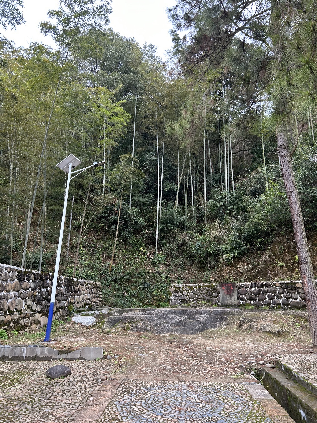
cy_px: 212
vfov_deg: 67.3
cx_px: 158
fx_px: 317
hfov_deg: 53.1
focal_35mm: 26
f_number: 1.5
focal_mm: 5.7
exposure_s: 1/339
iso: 50
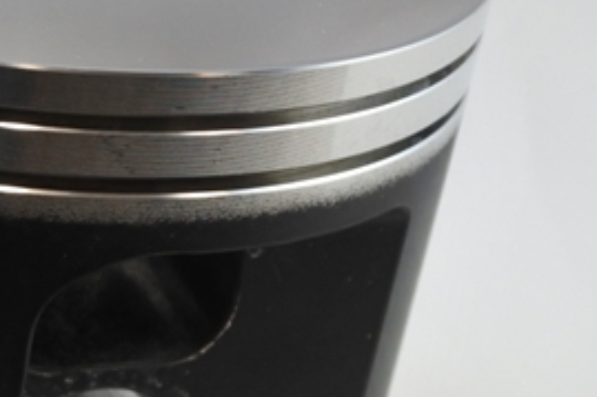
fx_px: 2469
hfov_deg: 12.9
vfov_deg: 9.1
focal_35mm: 149
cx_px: -364
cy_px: 417
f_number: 4
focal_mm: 13.4
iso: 400
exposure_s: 1/160
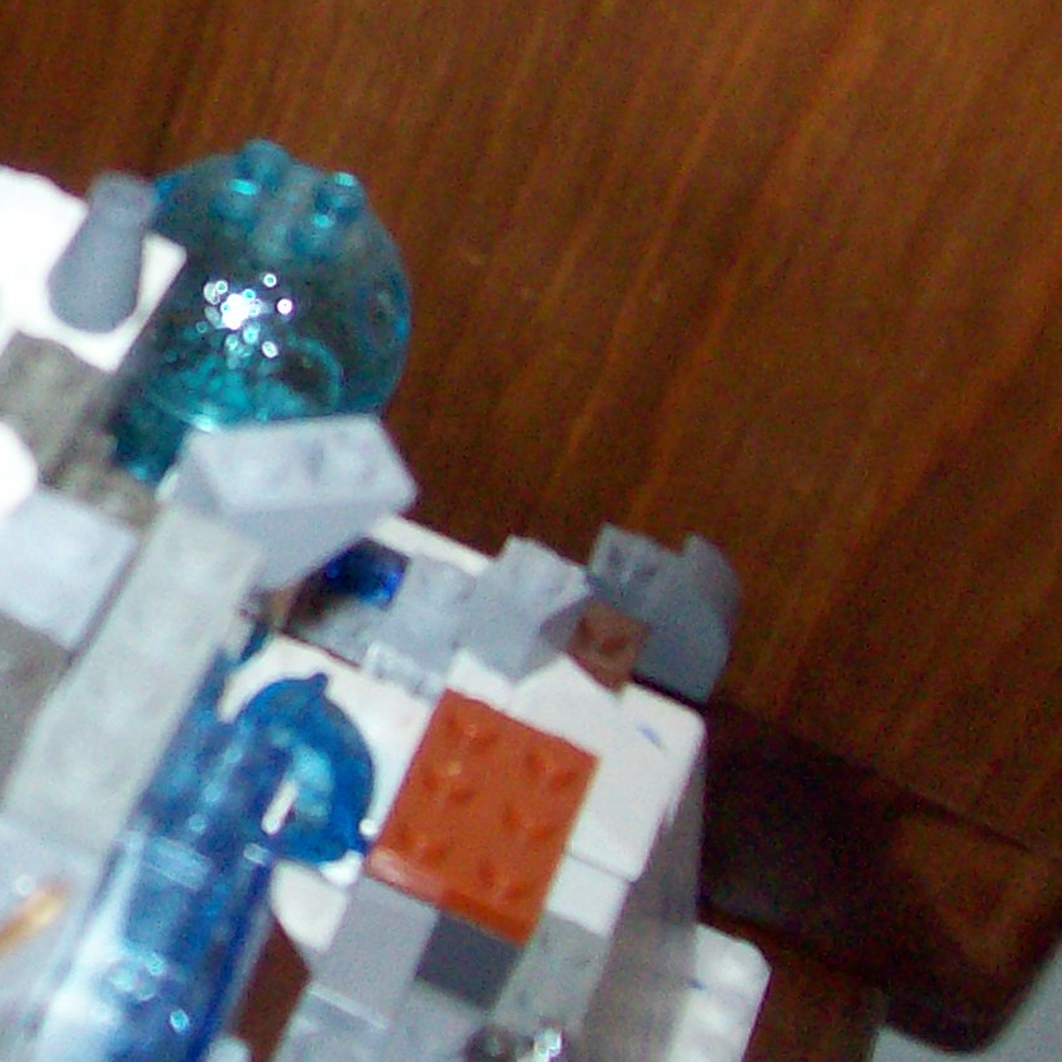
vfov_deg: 15.7
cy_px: -111
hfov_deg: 14.9
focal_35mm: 108
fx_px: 3749
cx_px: -551
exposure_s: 1/64
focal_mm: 6
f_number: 2.7
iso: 140
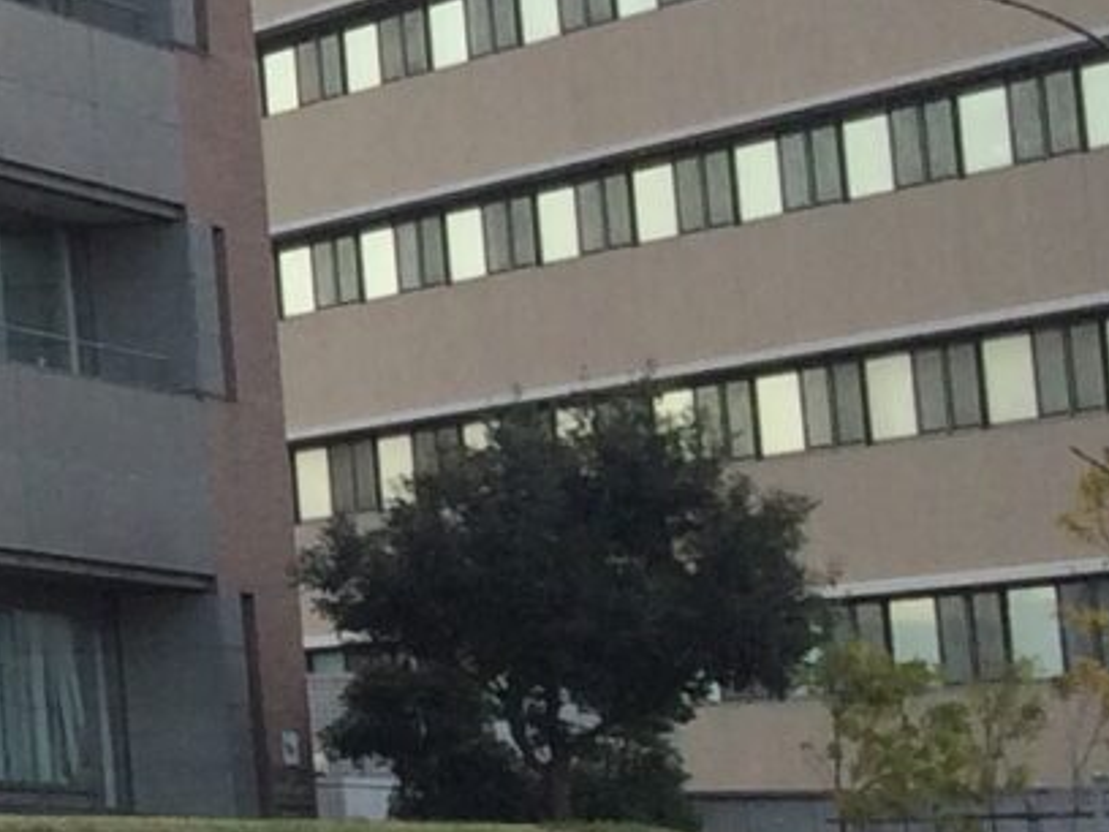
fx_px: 5831
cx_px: -2153
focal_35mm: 182
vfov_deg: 8.1
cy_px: -185
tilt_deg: +10.3
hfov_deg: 9.0
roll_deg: +0.2
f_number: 2.2
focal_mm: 4.15
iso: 32
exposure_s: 1/507
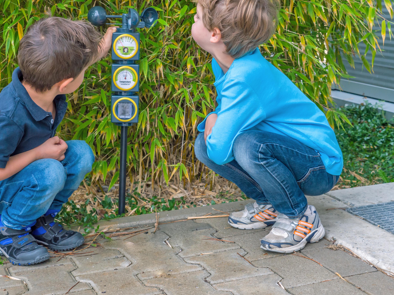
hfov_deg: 25.6
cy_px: 122
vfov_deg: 19.4
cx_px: 169
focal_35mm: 76
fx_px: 865
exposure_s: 1/125
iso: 400
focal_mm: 28
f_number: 4
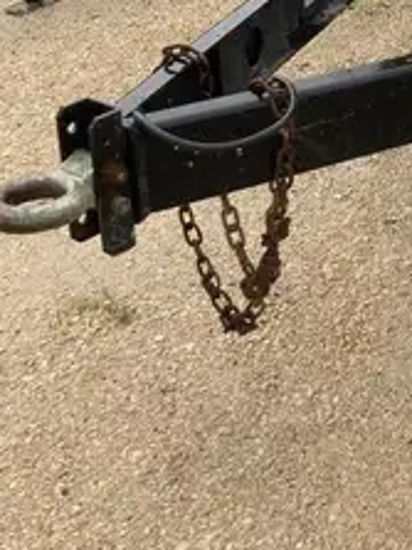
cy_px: -162
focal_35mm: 92
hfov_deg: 14.8
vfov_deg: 19.7
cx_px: 632
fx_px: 1461
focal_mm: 3.99
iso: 20
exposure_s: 1/251
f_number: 1.8
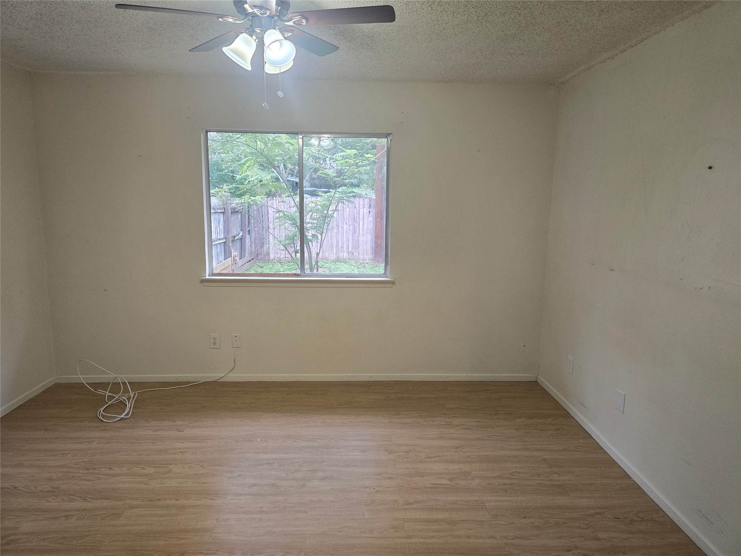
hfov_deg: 73.9
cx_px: 370
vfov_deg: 58.9
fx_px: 492
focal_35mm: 23
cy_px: 278
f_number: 1.7
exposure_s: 1/120
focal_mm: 6.3
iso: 200
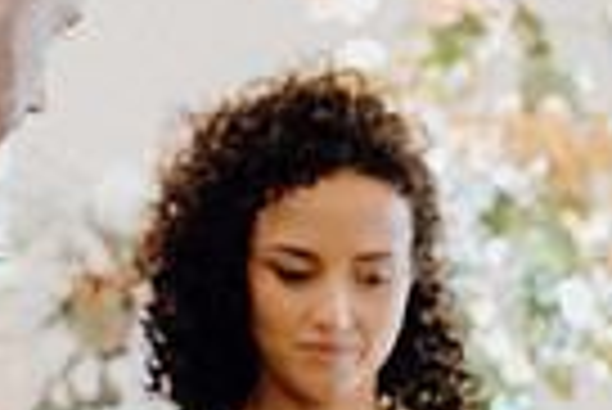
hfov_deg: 11.4
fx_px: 3046
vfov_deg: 7.4
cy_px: 768
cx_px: 472
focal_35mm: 179
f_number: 3.5
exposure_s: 1/160
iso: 1600
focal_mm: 42
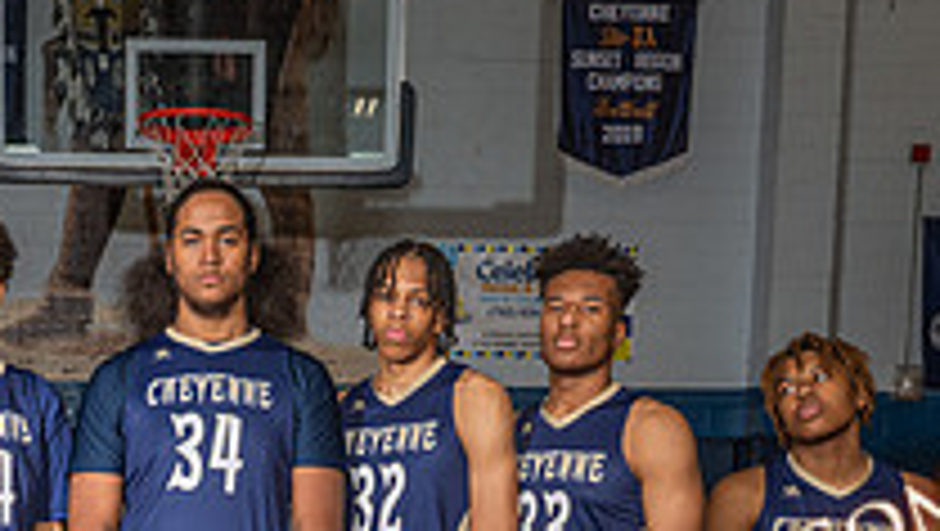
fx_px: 1821
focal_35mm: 73
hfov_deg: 28.3
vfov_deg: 15.4
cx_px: 178
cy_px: 787
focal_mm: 24
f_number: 7.1
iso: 125
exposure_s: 1/125
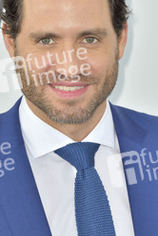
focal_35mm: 297
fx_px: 1955
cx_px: 70
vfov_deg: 6.9
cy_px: 118
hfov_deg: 4.6
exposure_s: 1/320
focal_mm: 185
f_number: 6.3
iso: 500
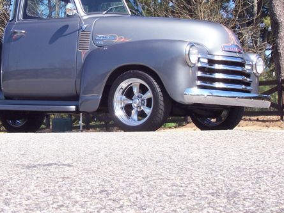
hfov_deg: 19.3
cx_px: 74
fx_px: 829
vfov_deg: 14.6
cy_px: 53
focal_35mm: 101
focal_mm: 10.8
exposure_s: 1/125
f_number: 6.7
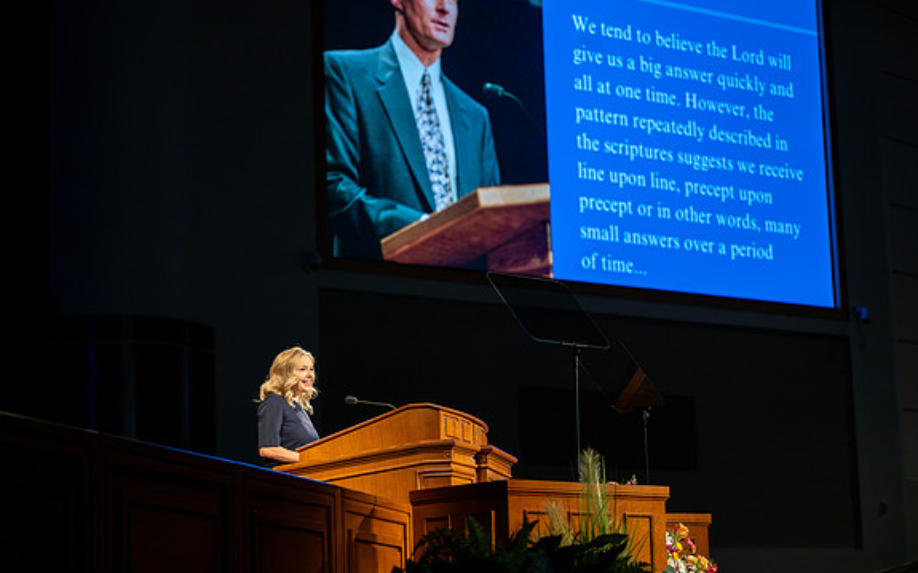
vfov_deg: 14.8
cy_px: 271
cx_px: 454
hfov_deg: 23.6
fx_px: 2201
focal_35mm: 88
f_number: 2.8
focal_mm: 82
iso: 250
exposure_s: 1/125
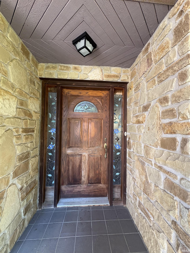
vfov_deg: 102.1
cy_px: 126
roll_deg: -0.9
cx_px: 95
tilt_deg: +2.1
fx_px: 102
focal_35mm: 14
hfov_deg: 85.7
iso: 250
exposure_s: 1/65
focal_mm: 2.22
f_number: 2.2
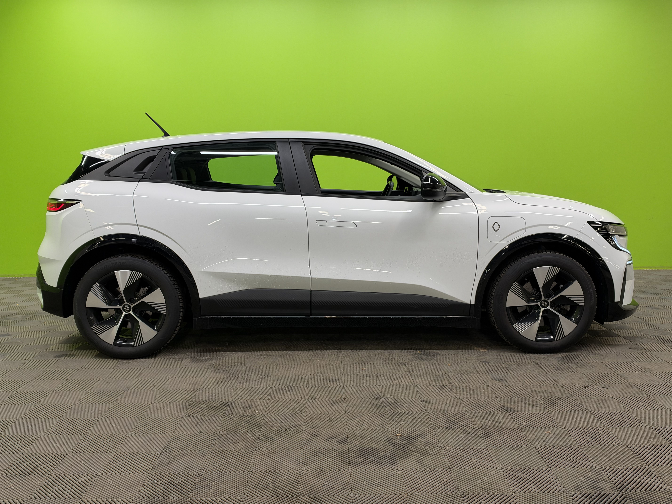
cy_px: 252
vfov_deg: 42.9
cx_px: 336
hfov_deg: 55.4
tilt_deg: -6.5
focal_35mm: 33
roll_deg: +0.8
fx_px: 641
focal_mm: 6.93
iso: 80
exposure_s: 1/100
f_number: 1.8
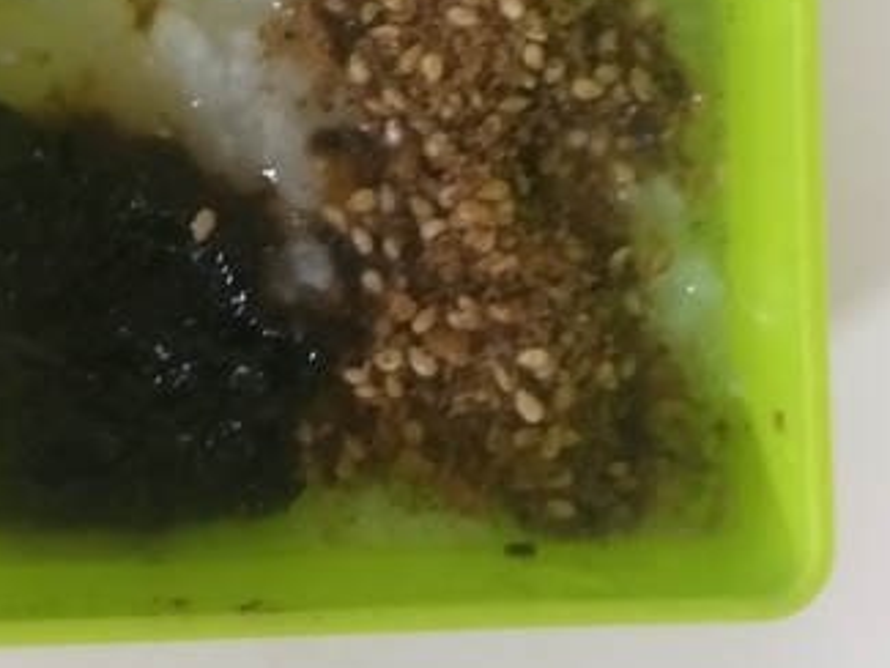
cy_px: 152
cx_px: 367
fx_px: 1440
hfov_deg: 34.3
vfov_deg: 25.7
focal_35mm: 56
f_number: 1.7
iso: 320
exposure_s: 1/24
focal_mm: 3.93
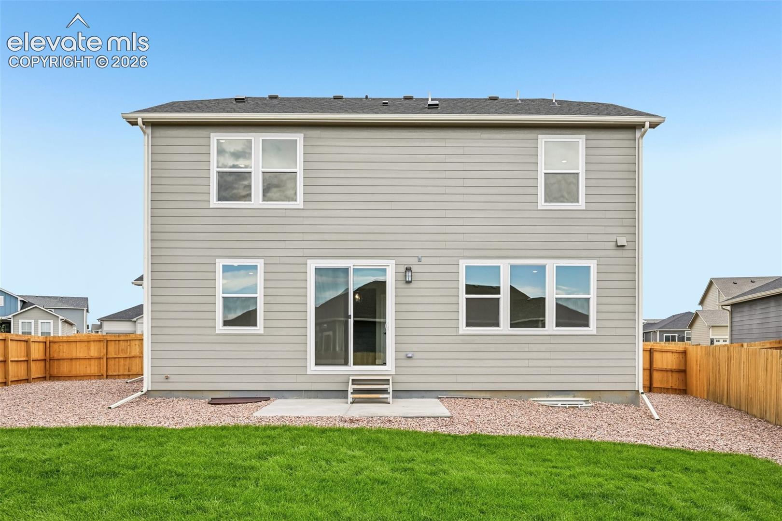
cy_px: 260
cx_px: 391
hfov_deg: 70.4
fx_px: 554
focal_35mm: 26
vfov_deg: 50.4
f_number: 9
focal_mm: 25.5
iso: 64
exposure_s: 1/50
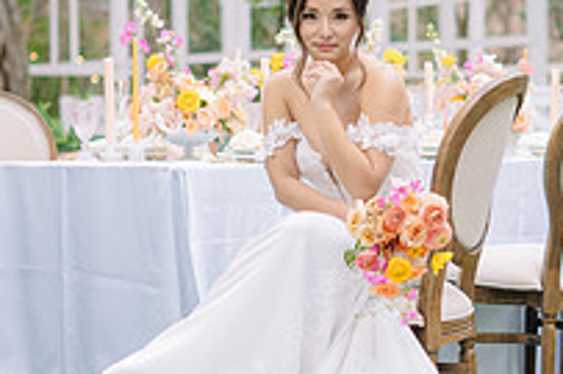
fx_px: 1734
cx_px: 391
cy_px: 308
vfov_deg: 12.3
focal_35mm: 111
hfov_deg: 18.4
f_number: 2
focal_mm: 50
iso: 50
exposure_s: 1/160
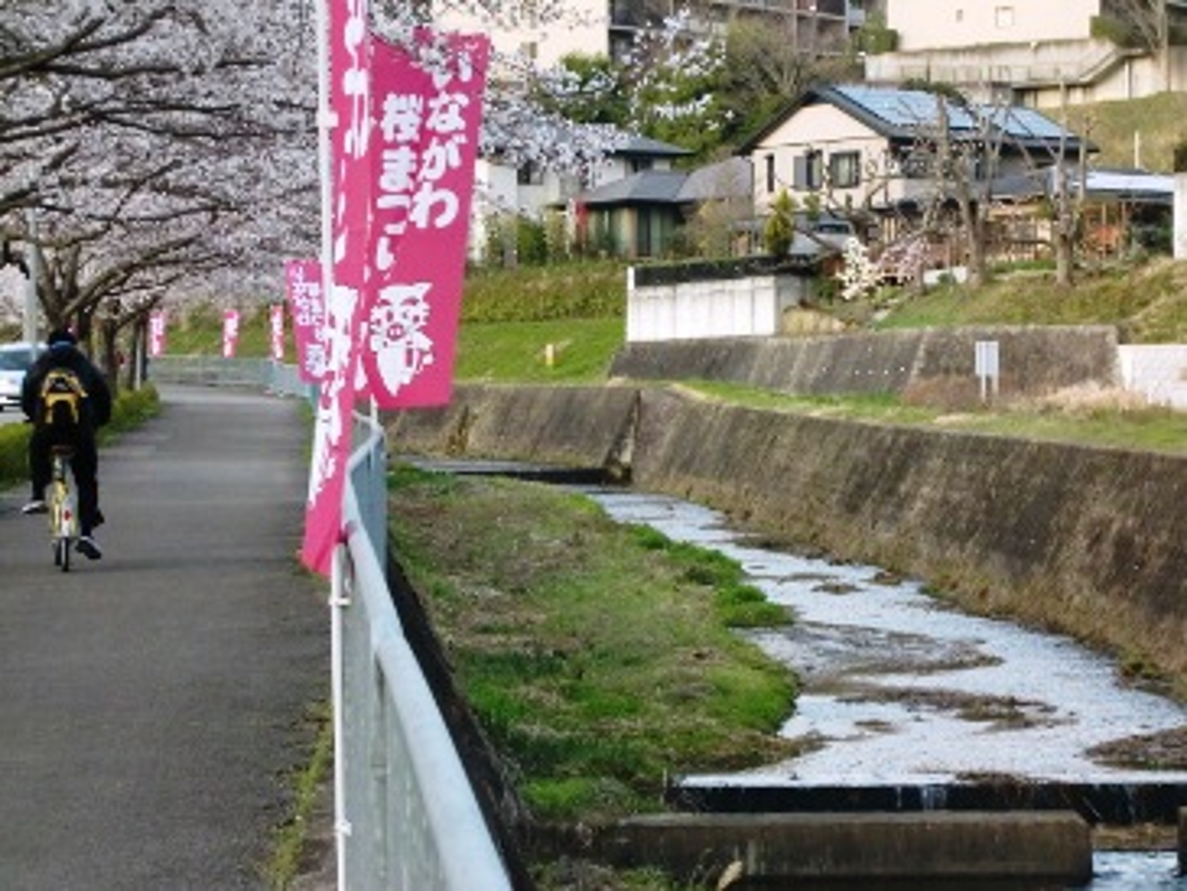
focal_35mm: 112
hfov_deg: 17.6
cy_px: 446
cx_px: 594
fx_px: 3842
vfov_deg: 13.2
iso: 320
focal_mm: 19.6
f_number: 5.8
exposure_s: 1/100
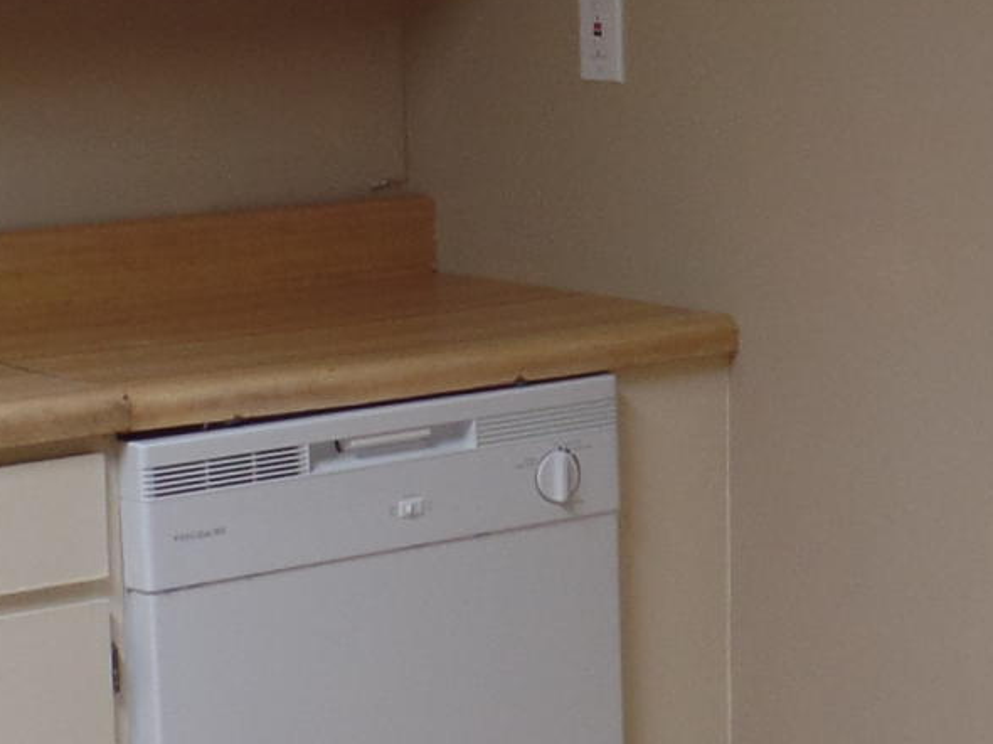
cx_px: 762
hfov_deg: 16.7
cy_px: 362
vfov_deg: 12.7
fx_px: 3355
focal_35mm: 117
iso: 80
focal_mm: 4.1
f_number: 2.8
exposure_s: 1/30
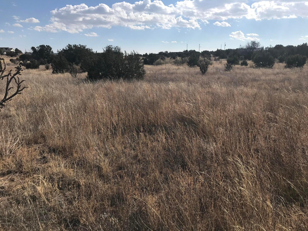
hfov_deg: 63.4
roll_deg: +0.1
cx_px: 154
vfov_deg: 49.7
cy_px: 116
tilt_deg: -11.9
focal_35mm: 28
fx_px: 249
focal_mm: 3.99
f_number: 1.8
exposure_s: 1/3690
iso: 20
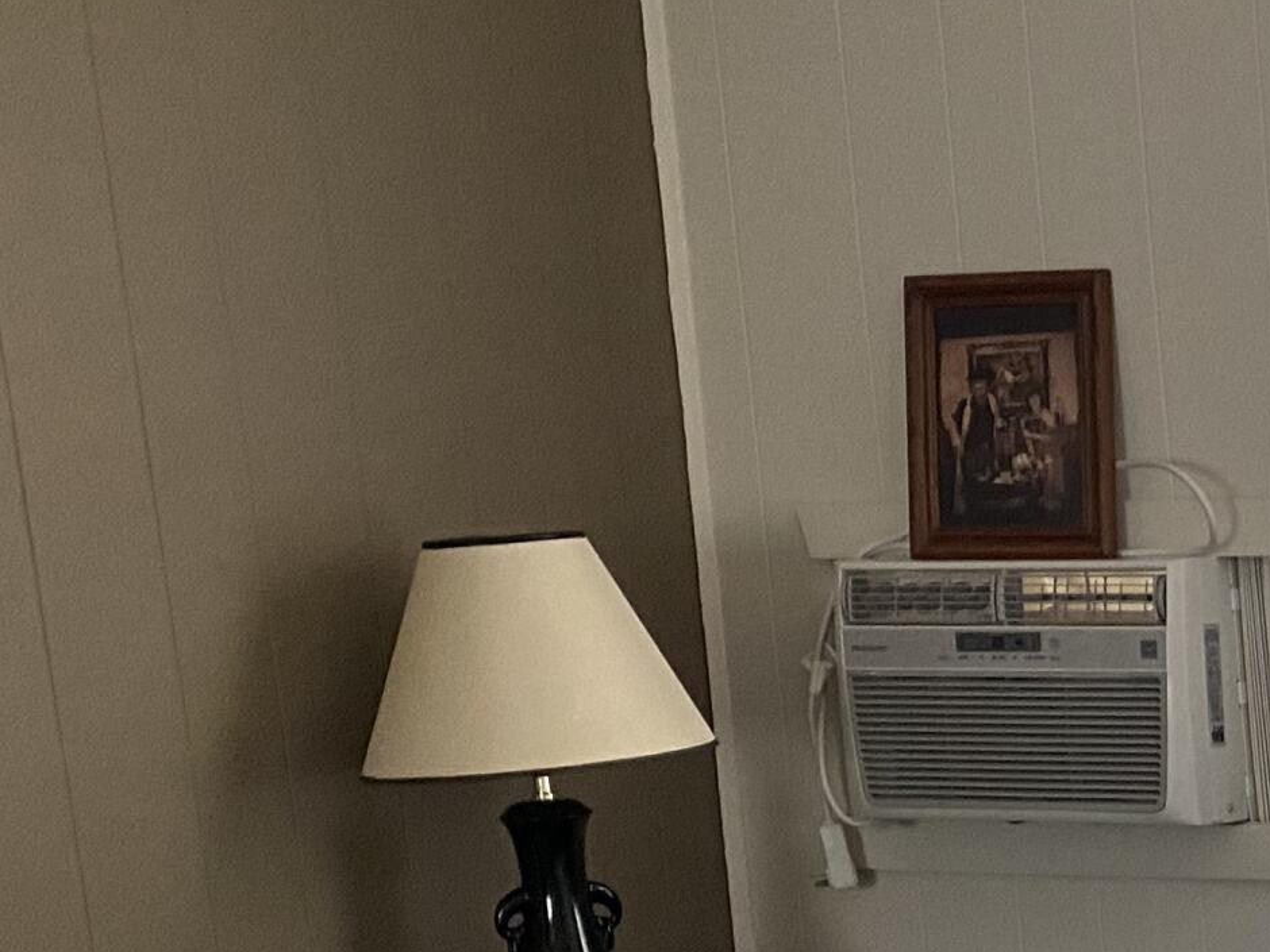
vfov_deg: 17.1
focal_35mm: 83
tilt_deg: -12.7
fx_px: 3045
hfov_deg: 20.0
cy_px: 1092
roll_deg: +2.1
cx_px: 1951
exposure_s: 1/60
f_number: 1.8
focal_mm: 4.25
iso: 125
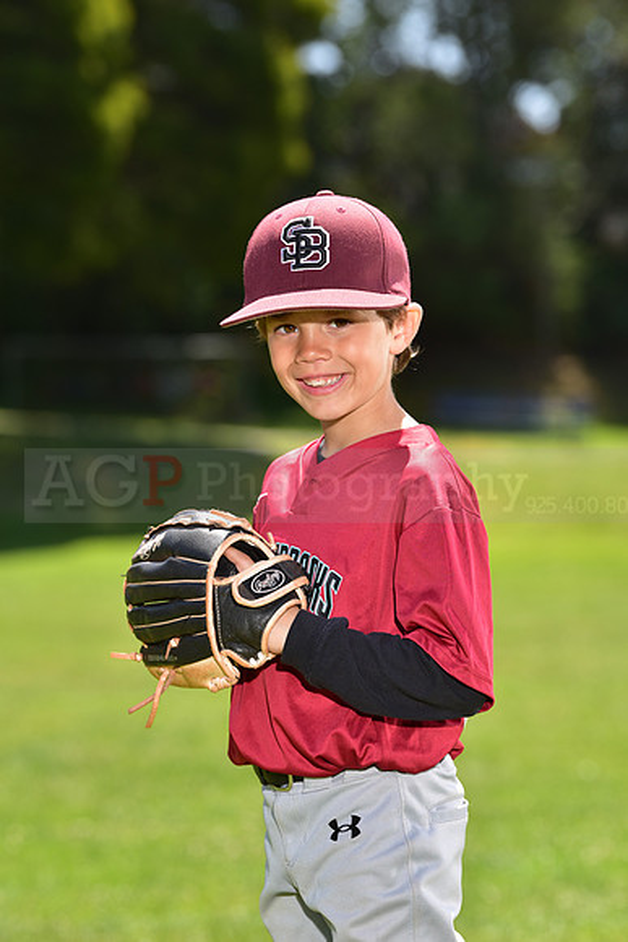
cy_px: 471
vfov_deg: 12.8
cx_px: 314
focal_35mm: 160
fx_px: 4184
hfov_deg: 8.6
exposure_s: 1/200
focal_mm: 160
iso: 80
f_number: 5.6
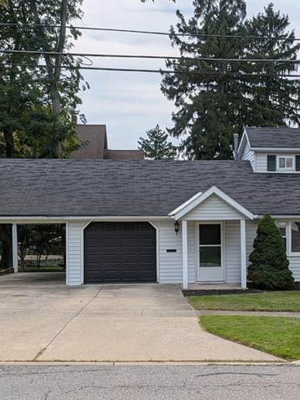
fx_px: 578
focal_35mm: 50
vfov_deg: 37.9
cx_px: 219
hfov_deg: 28.7
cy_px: 252
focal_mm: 6.9
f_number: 1.68
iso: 20
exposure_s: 1/1252
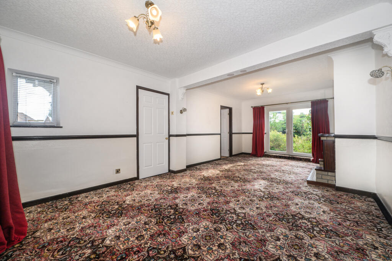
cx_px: 196
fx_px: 152
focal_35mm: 14
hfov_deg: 104.2
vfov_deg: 81.2
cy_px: 130
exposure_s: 1/20
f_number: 8
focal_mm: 14
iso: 640
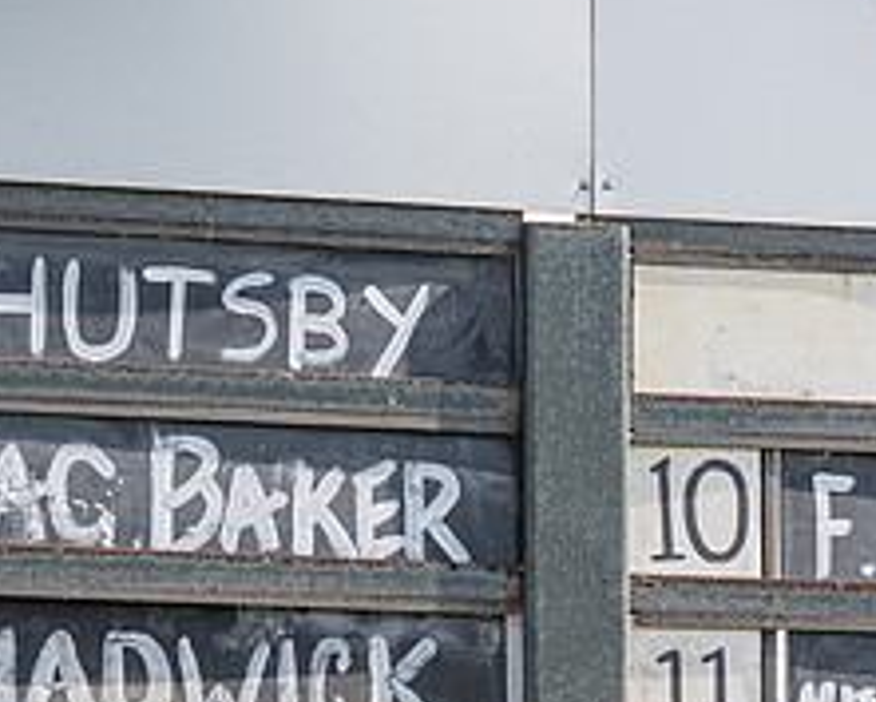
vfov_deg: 4.7
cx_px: 630
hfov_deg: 5.9
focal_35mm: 330
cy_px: 602
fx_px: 8559
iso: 200
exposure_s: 1/1600
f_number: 4
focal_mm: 110
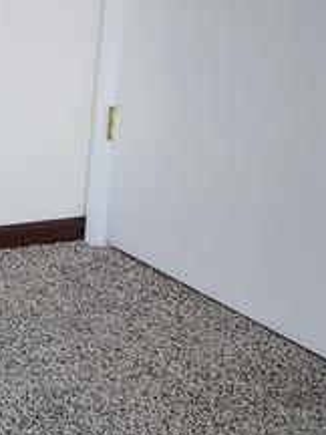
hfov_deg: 11.6
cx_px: -318
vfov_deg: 16.8
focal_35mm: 115
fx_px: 1444
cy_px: 18
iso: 500
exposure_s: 1/40
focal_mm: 5.4
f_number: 1.8
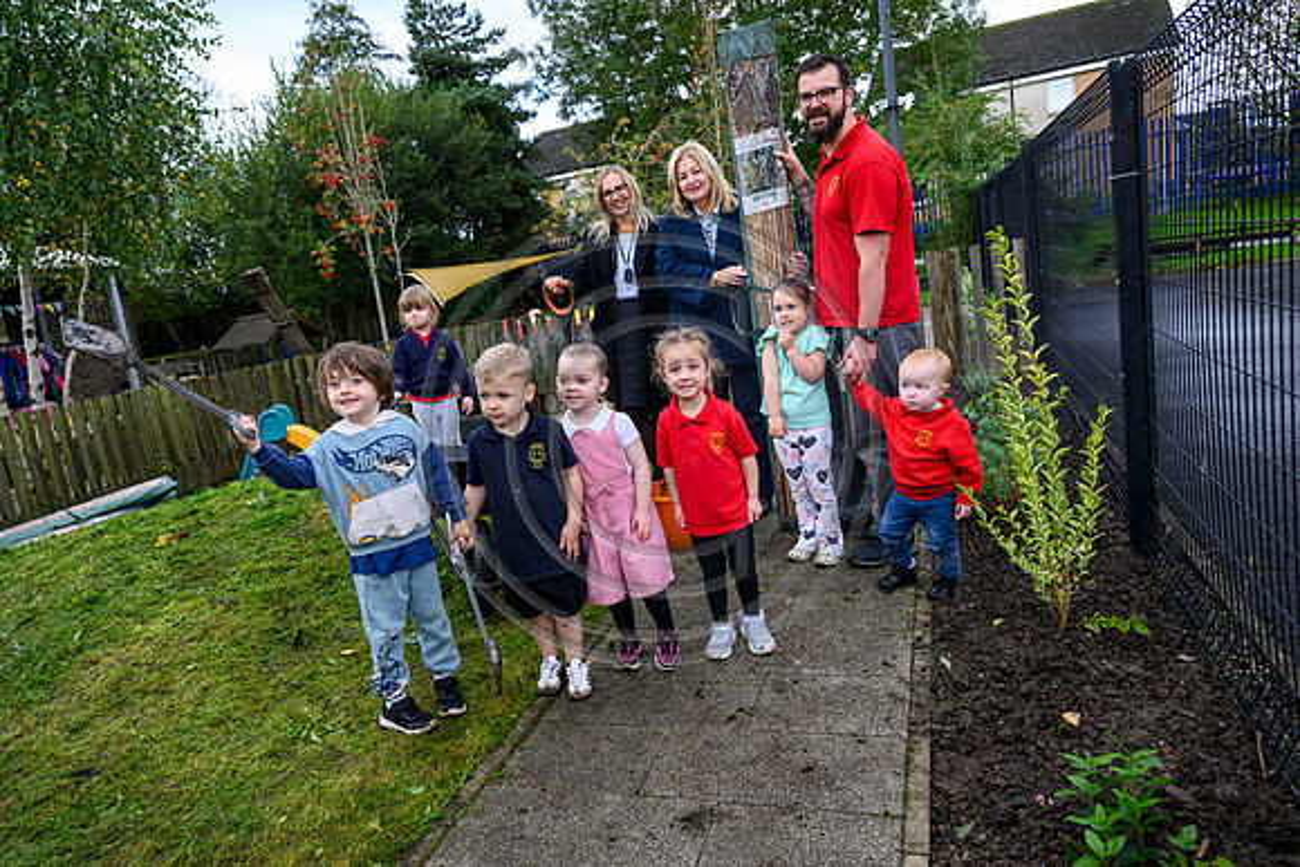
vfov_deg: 53.2
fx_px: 867
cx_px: 650
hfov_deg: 73.7
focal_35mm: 24
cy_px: 434
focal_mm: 24
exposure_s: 1/320
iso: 1000
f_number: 4.5
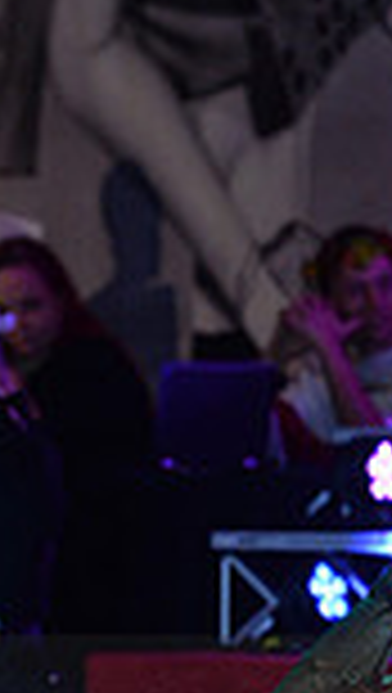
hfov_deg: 1.6
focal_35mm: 747
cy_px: 788
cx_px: 29
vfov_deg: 2.9
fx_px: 13758
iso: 2000
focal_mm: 190
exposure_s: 1/250
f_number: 4.5
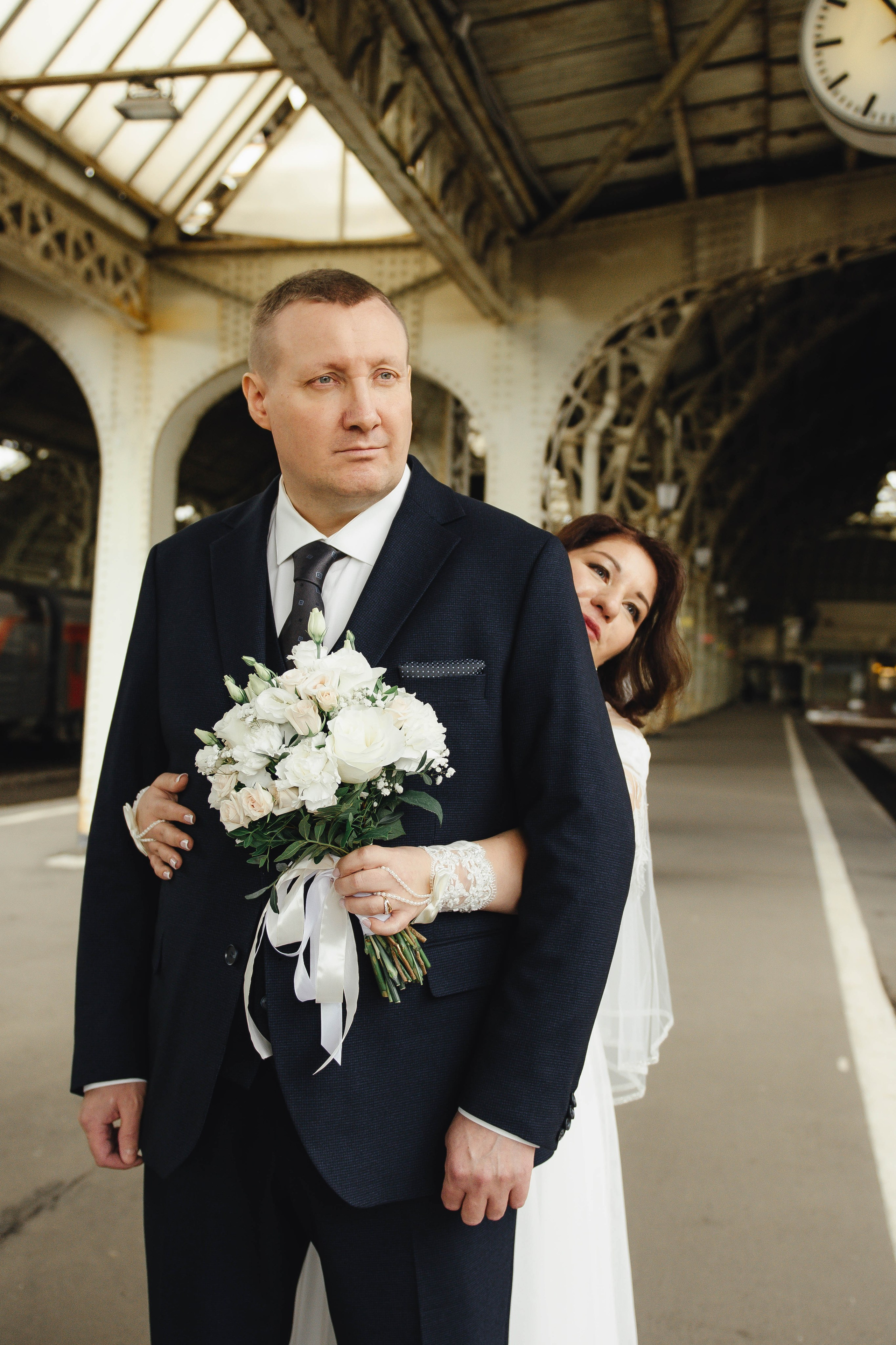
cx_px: 448
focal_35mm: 36
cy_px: 672
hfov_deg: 36.9
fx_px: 1344
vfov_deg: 53.1
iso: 500
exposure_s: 1/640
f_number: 2.8
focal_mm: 24
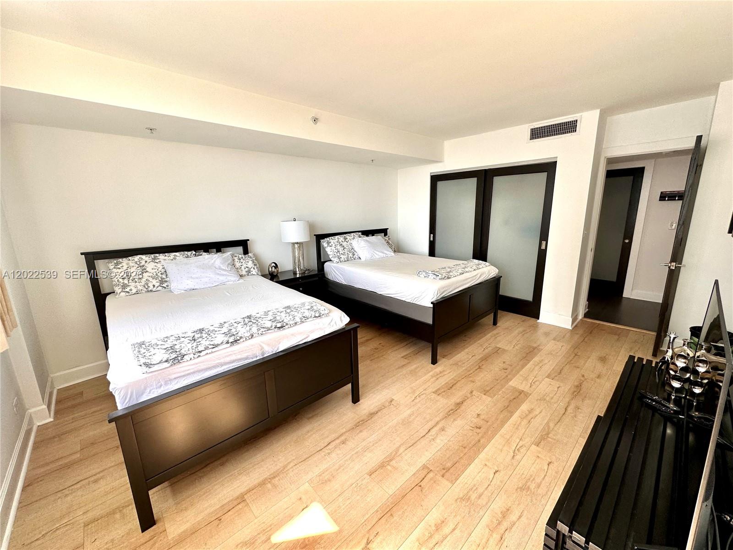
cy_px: 275
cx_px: 366
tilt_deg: -12.3
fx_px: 296
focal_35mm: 14
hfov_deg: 102.1
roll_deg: +1.1
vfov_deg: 85.7
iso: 64
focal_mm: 2.22
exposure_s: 1/99
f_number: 2.2
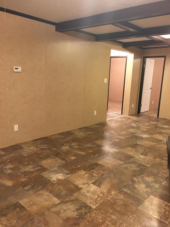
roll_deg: -2.0
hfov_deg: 48.2
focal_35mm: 29
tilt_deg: -10.0
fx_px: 190
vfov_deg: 61.7
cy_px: 114
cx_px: 85
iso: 64
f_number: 2.2
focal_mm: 4.15
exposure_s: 1/4
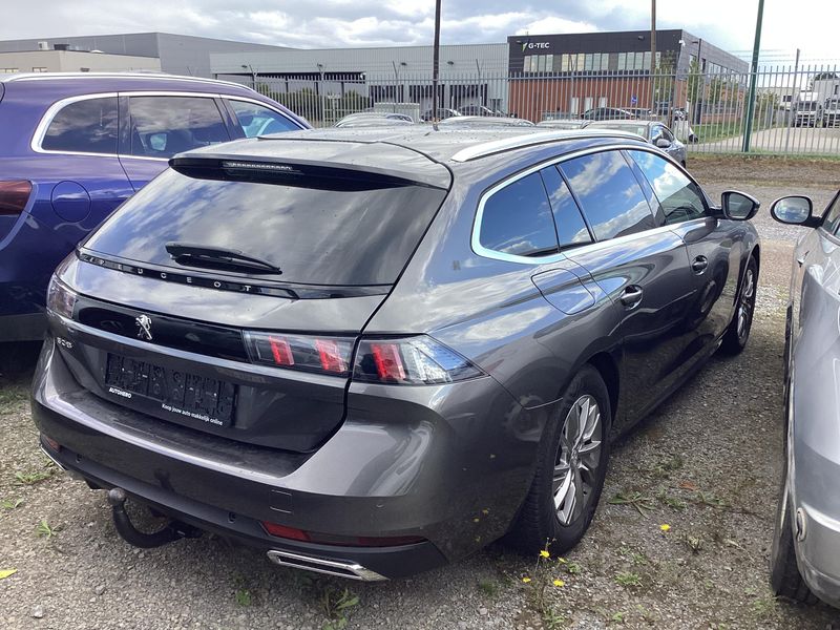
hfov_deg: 58.4
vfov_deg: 45.4
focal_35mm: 31
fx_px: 752
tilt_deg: -13.5
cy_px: 315
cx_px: 420
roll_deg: +0.3
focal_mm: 3.3
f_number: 2.4
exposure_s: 1/270
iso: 25
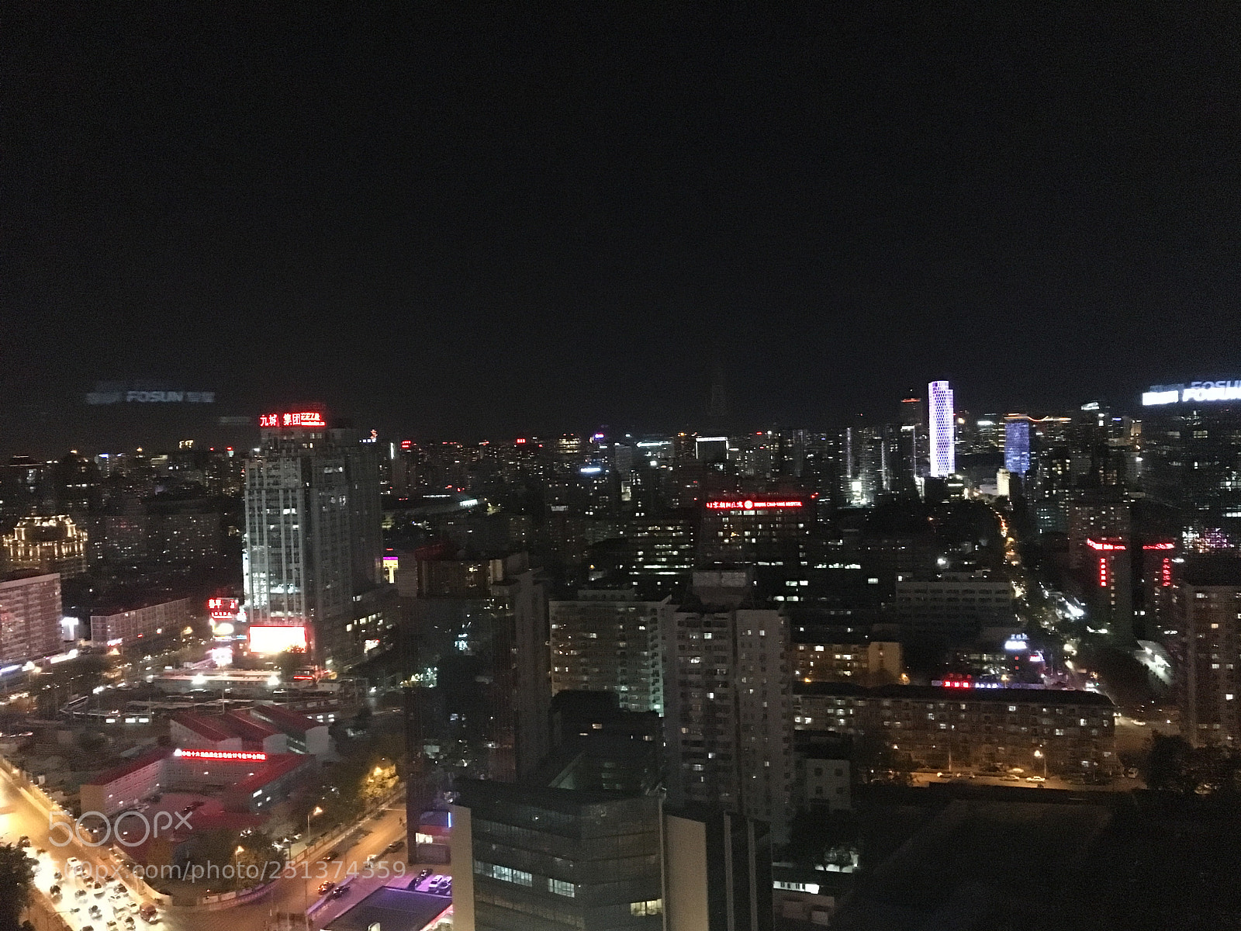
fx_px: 1040
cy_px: 466
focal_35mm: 29
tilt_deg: -0.8
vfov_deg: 48.2
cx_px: 620
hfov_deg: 61.7
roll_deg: +1.6
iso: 2000
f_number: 2.2
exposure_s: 1/17
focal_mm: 4.15
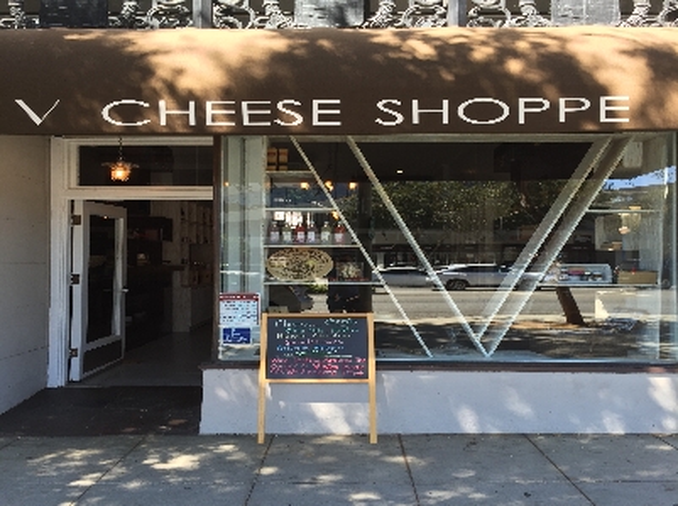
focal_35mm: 29
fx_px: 567
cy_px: 253
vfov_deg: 48.1
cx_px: 339
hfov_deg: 61.8
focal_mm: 4.15
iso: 32
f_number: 2.2
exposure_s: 1/124
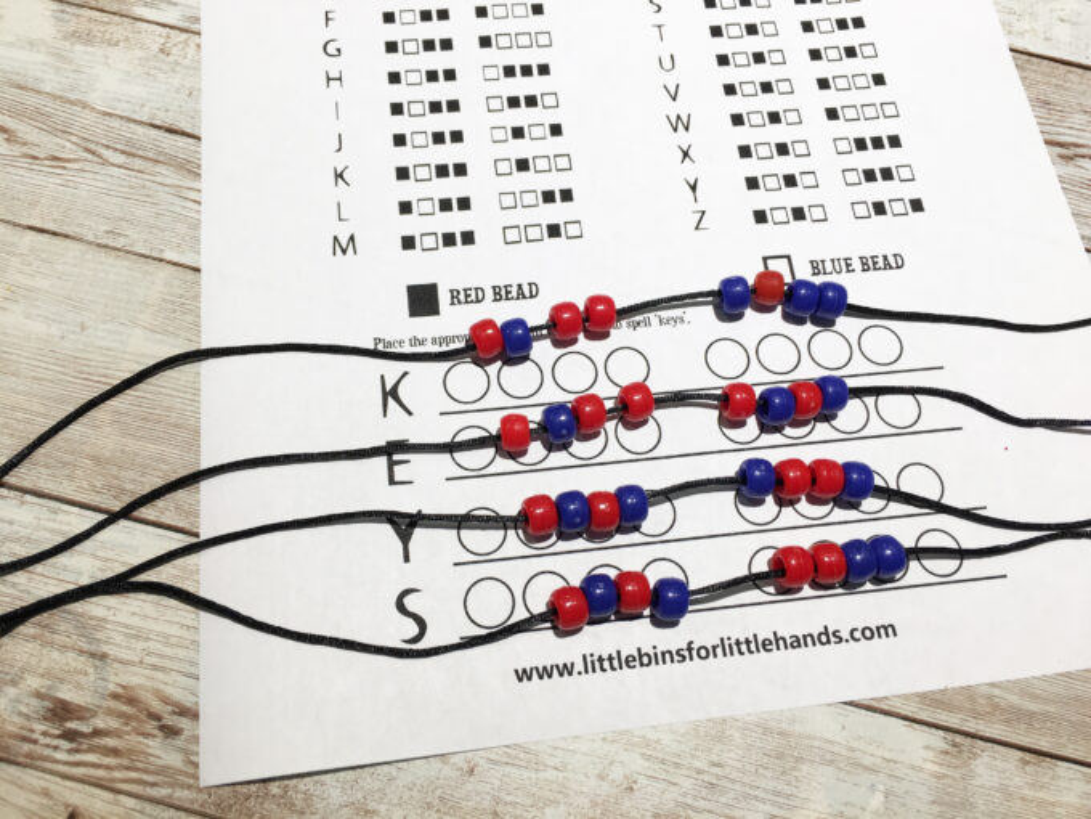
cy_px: 410
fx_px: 914
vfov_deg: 48.2
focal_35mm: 29
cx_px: 546
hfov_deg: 61.7
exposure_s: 1/60
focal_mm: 4.15
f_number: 2.2
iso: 32
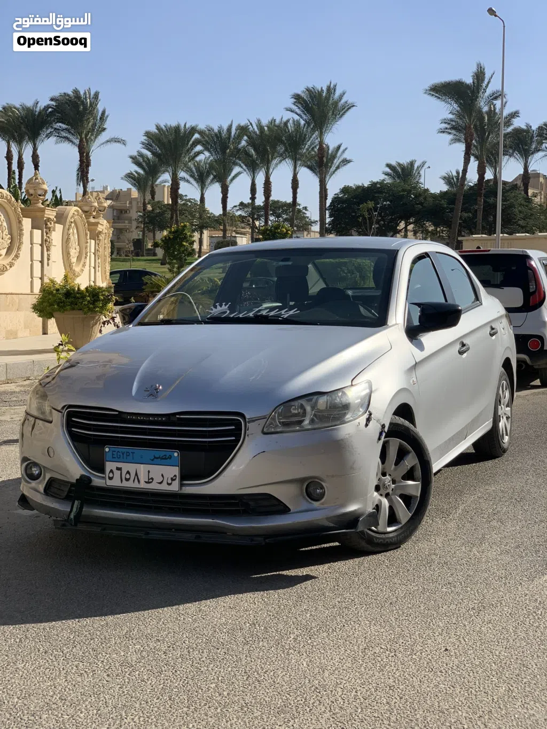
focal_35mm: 52
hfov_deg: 28.0
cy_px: 364
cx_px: 274
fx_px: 1095
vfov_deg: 36.8
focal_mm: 6
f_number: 2.4
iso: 16
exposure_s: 1/1261
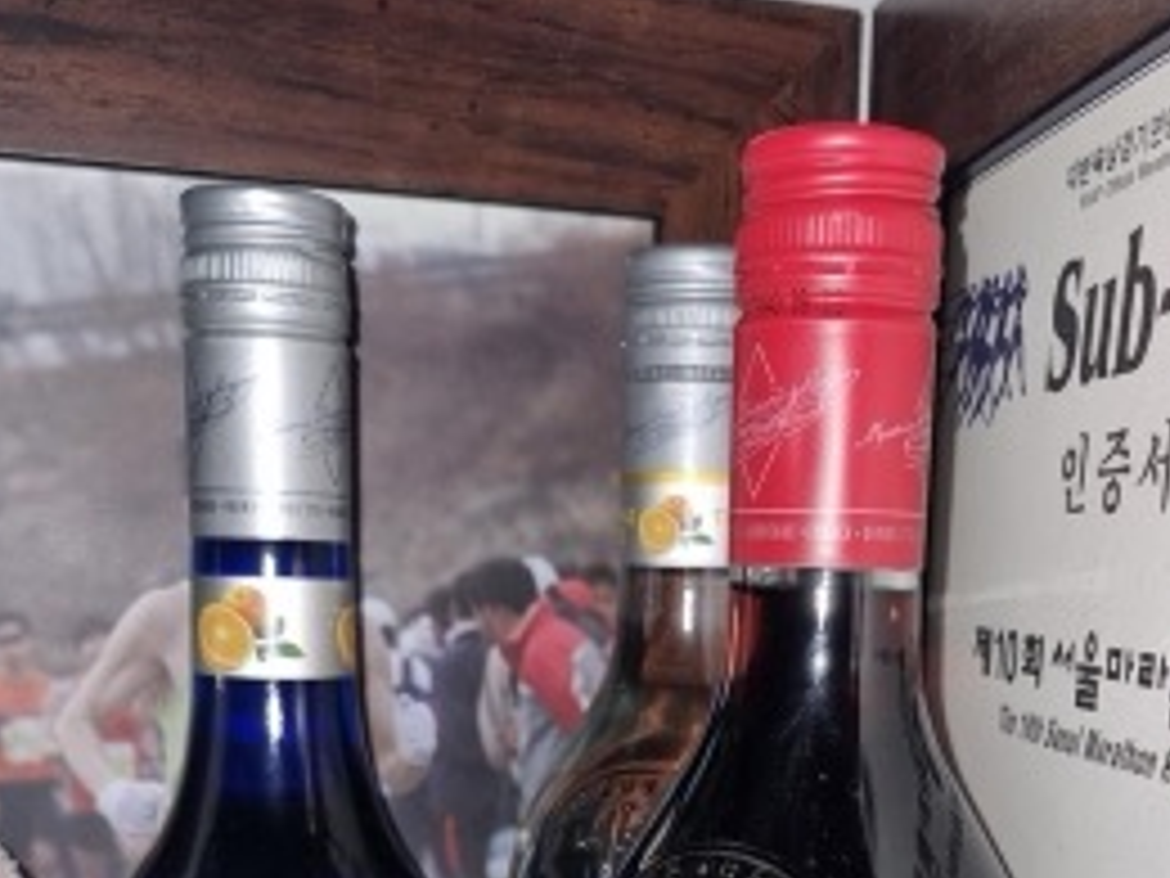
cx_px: 680
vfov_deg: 27.7
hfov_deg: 39.5
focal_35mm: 48
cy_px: 959
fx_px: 1622
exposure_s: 1/105
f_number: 1.8
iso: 50
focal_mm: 5.4
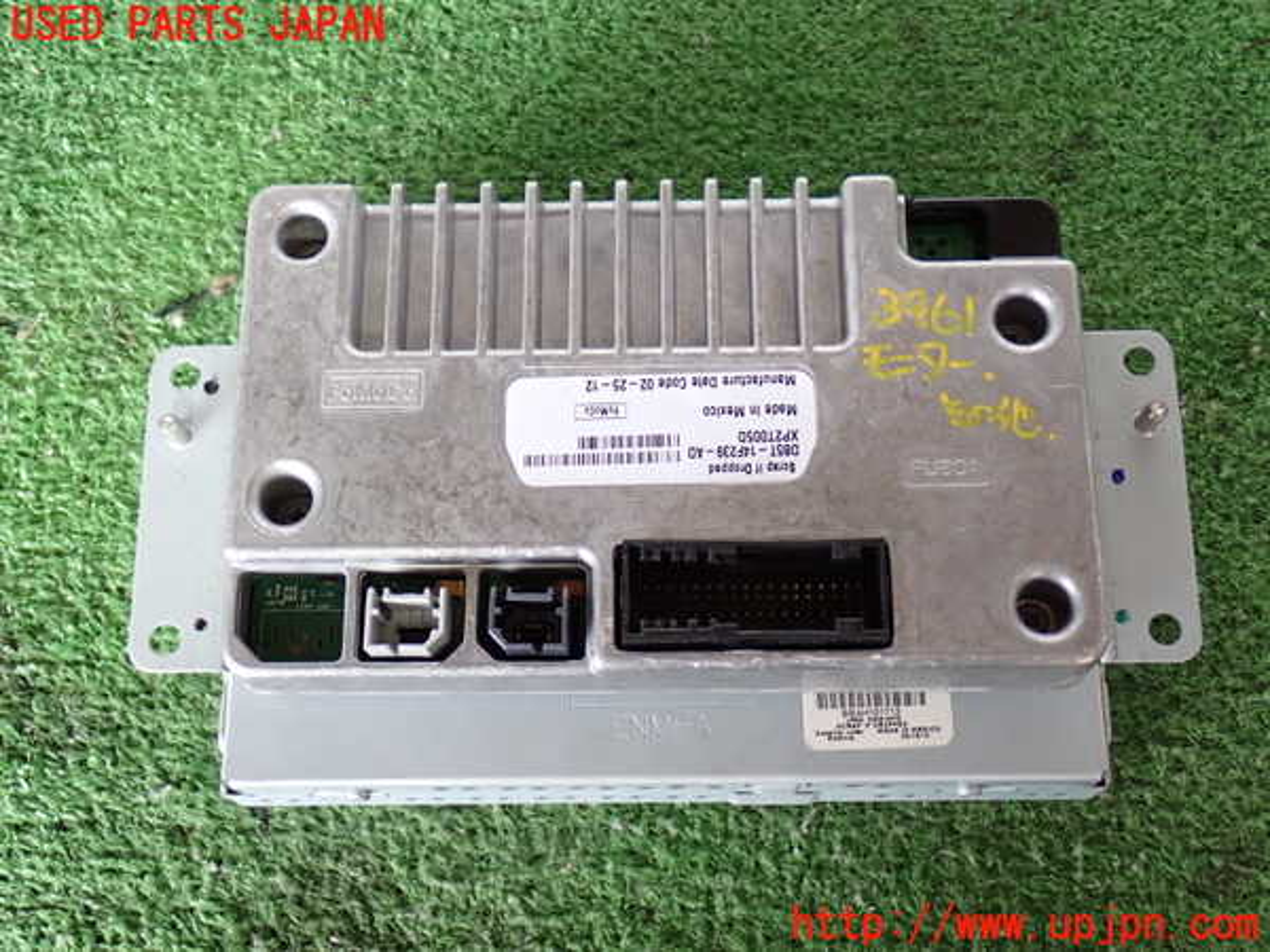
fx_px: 1724
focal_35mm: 47
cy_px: 476
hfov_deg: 40.4
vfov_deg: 30.9
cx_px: 635
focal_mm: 8.4
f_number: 3.1
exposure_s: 1/50
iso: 800
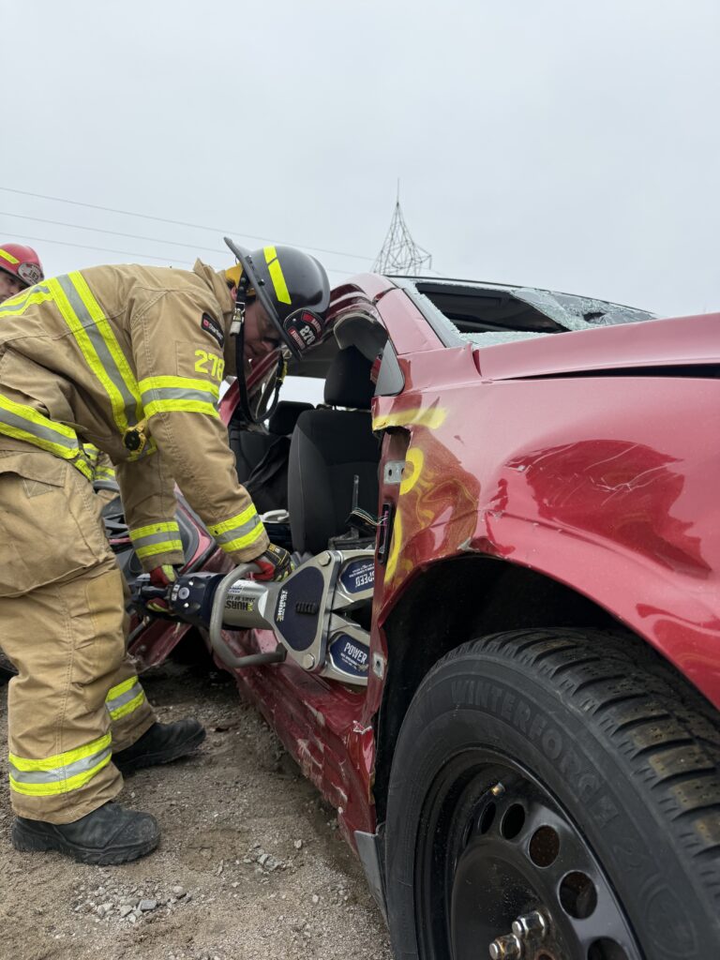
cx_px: 360
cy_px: 480
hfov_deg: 56.8
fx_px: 666
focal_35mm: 24
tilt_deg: +0.8
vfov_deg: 71.6
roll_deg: -0.2
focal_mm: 6.76
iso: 80
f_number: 1.78
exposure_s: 1/1901
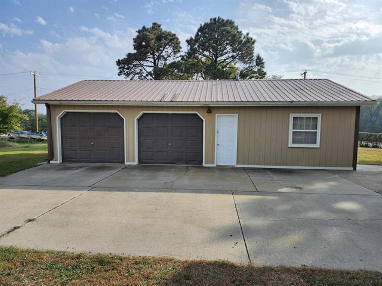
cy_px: 143
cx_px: 191
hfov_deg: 73.9
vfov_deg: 58.9
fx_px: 254
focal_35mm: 23
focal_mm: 5.54
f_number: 1.8
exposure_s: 1/1869
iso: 25
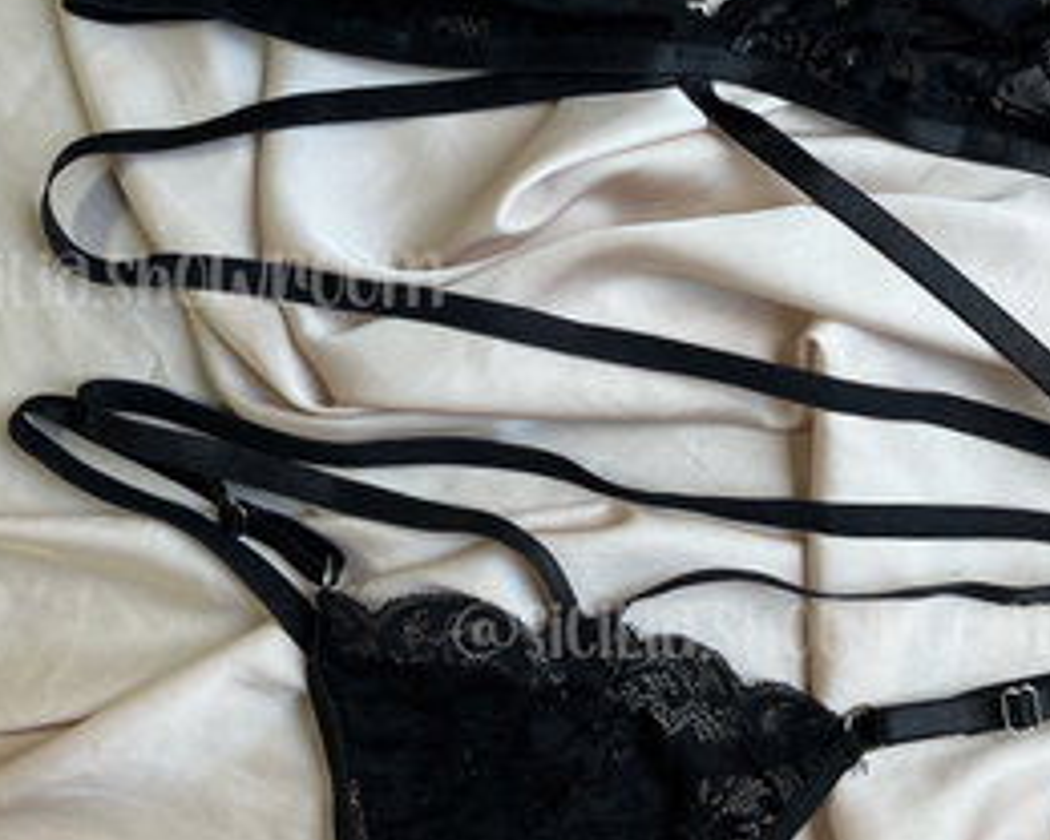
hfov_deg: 35.8
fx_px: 1616
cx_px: 654
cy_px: 269
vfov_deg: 28.9
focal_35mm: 52
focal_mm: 5.1
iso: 100
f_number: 1.6
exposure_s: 1/122
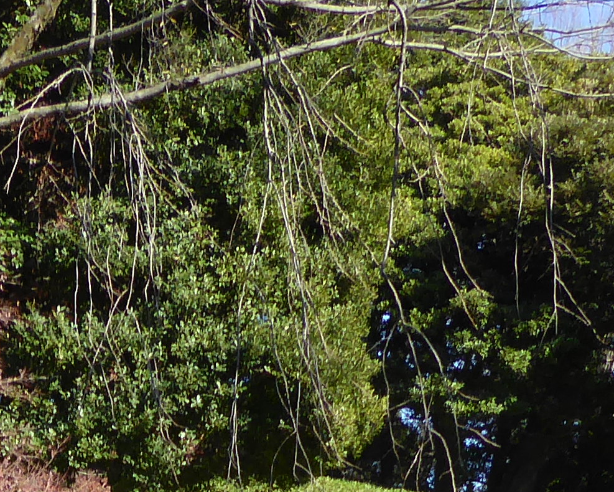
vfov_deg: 11.3
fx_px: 2199
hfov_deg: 15.6
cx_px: -9
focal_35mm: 121
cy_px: 1033
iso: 100
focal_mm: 4.3
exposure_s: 1/400
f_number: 3.3
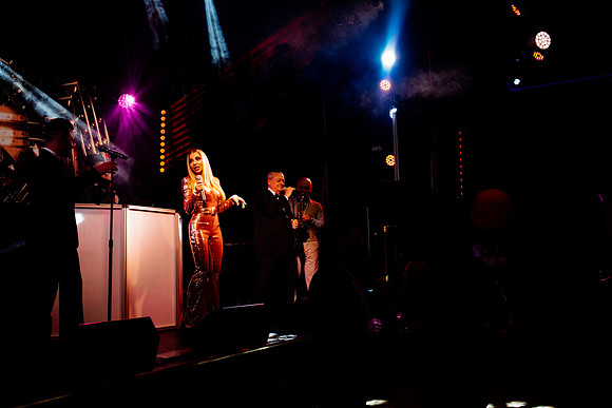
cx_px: 306
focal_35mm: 35
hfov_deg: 54.4
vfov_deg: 37.9
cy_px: 204
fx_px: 595
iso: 2000
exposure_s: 1/320
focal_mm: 35
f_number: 4.5
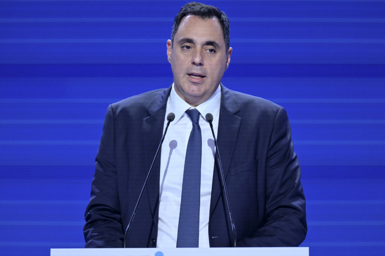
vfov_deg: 2.3
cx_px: 192
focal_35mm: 600
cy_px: 128
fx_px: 6413
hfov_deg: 3.4
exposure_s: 1/200
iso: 4000
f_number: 6.3
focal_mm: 600
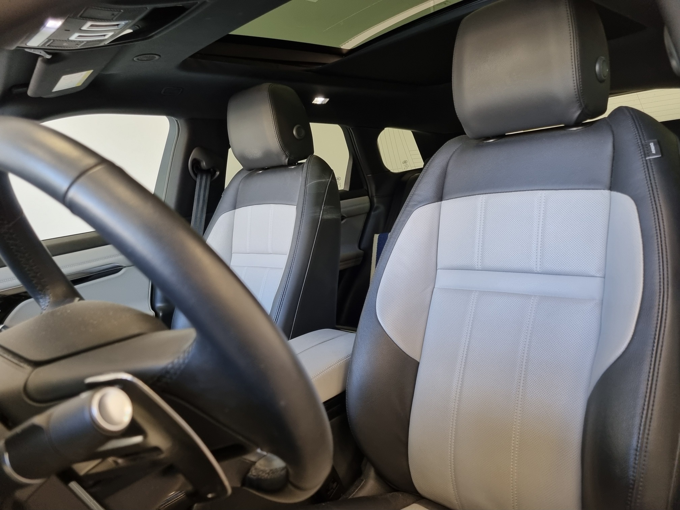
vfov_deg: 53.1
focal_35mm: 26
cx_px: 340
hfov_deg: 67.3
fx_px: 511
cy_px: 255
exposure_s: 1/50
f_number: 1.8
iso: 200
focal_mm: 5.4
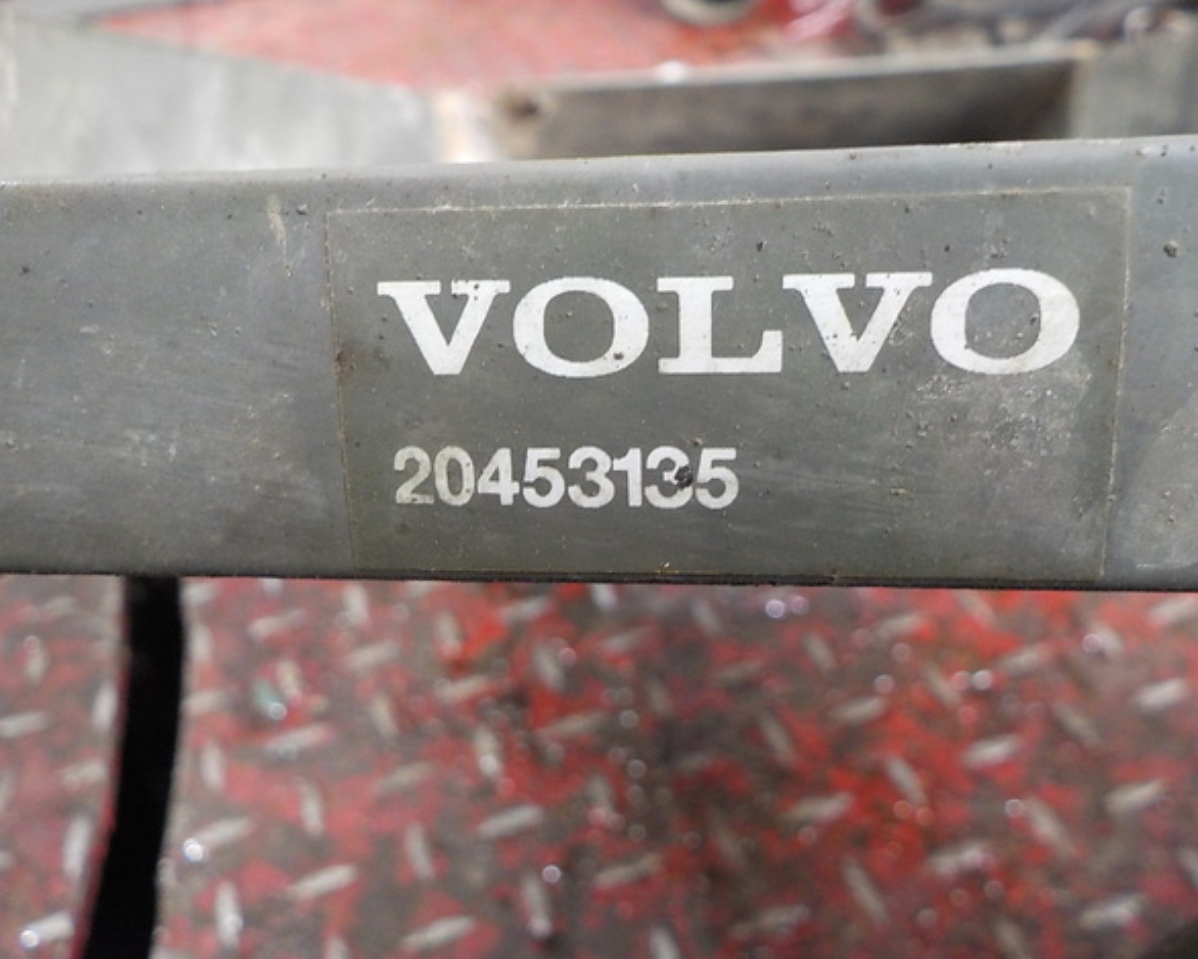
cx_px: 593
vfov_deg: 45.8
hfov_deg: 55.7
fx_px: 1135
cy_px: 472
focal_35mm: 32
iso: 360
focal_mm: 4.1
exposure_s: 1/30
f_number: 3.3
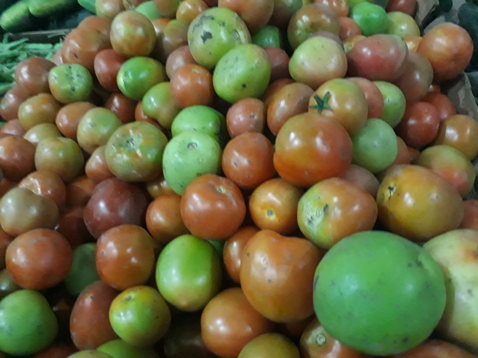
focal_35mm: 27
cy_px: 179
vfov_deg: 51.4
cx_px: 239
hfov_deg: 65.3
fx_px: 373
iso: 800
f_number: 1.9
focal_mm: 3.6
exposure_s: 1/15
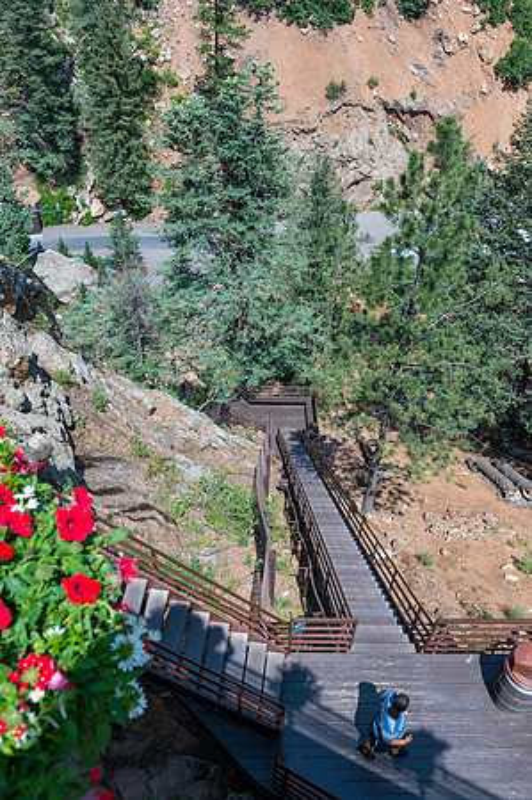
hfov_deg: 41.0
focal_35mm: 32
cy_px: 400
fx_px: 711
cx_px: 266
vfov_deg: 58.8
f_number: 8
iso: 200
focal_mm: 32
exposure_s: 1/160
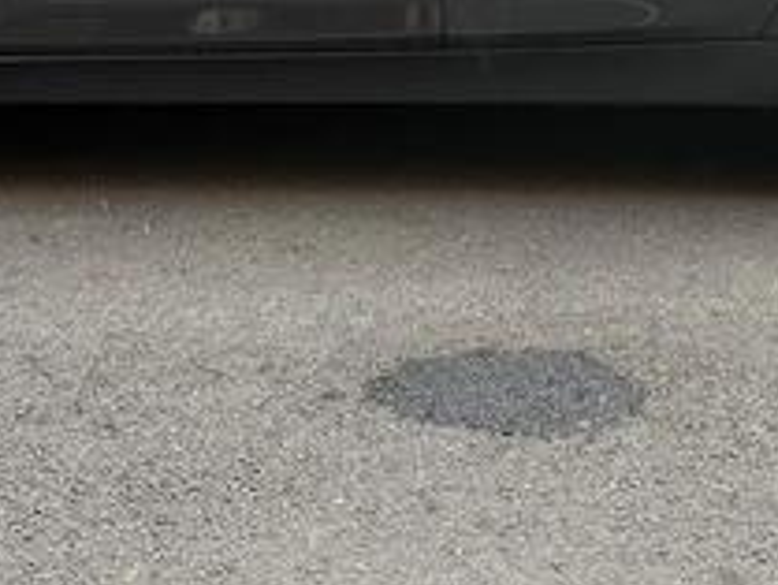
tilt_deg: -9.1
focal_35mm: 69
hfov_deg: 28.1
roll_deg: -0.1
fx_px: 1552
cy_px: -89
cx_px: 421
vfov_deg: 20.2
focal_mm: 6.76
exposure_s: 1/98
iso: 200
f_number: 1.78
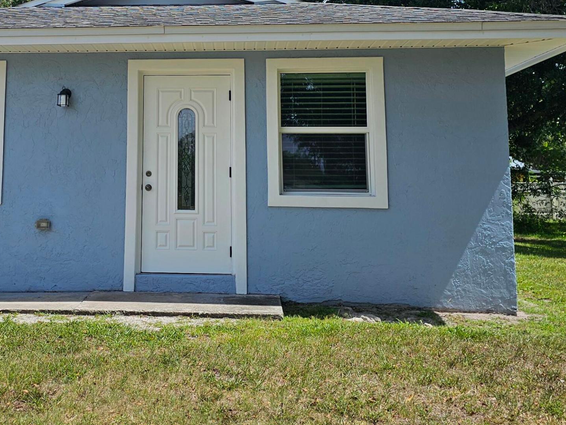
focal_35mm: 46
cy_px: 92
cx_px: 164
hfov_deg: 40.4
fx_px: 752
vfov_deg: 30.8
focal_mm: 6.3
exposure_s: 1/1157
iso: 10
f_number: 1.7
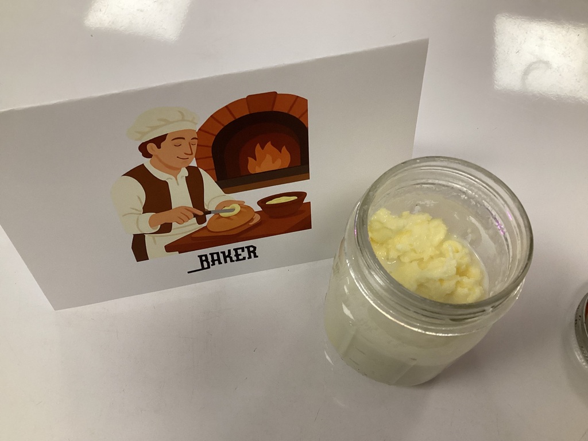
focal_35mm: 31
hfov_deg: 58.4
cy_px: 220
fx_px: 527
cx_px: 294
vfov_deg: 45.4
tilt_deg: -64.9
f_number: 2.4
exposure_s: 1/60
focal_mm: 3.3
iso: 250
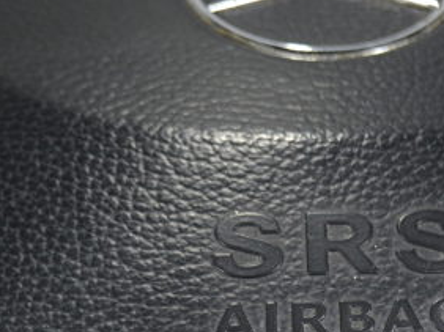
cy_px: 297
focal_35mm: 72
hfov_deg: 26.7
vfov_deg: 20.0
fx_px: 923
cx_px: 337
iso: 400
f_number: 4
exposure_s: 1/200
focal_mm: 22
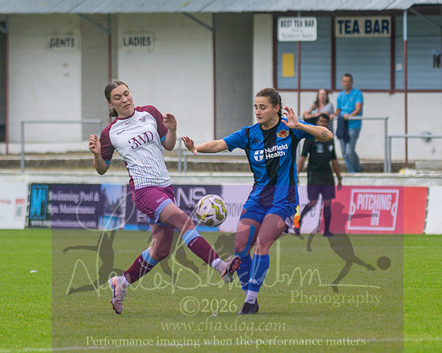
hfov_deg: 4.1
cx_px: 221
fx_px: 6239
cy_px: 272
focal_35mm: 477
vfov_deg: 3.2
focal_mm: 155
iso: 320
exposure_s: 1/1250
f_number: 4
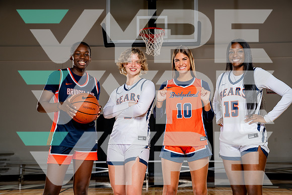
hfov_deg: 41.1
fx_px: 389
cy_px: 98
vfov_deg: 28.1
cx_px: 146
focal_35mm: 48
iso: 200
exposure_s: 1/250
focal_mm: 48
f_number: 5.6
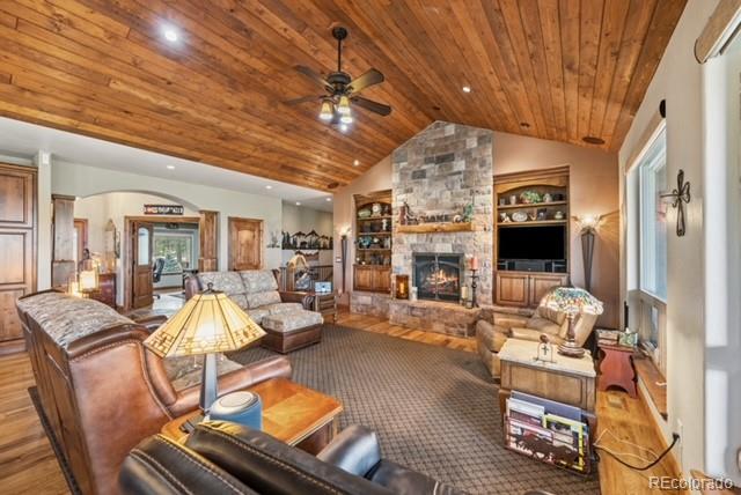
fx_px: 288
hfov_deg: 104.2
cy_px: 248
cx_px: 370
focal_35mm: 14
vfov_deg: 81.3
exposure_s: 1/1.25
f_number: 8
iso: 400
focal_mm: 14
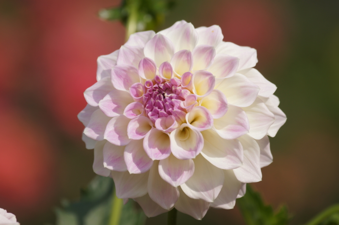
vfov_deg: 3.0
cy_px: 112
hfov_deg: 4.6
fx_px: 4234
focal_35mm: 450
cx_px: 170
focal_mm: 300
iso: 100
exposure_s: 1/800
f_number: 6.3
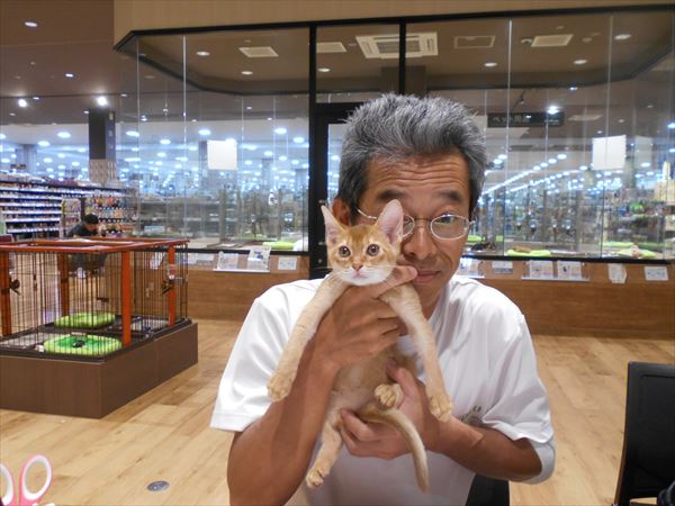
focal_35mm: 30
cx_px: 338
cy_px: 253
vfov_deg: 46.8
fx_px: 585
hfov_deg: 60.0
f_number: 3.4
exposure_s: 1/30
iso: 250
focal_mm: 5.1
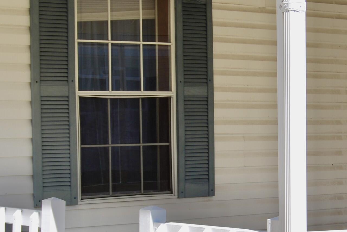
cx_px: 277
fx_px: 1293
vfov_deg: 10.2
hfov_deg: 15.2
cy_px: 164
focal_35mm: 134
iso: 100
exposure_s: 1/200
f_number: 7.1
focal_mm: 38
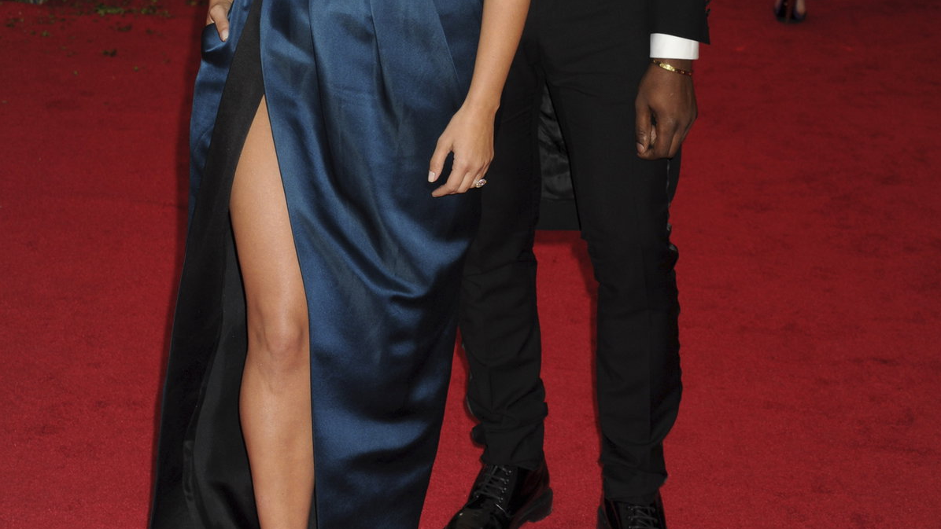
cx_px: 471
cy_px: 33
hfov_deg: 20.6
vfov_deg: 11.6
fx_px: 2595
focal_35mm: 104
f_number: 5.6
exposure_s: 1/250
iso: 800
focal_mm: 66
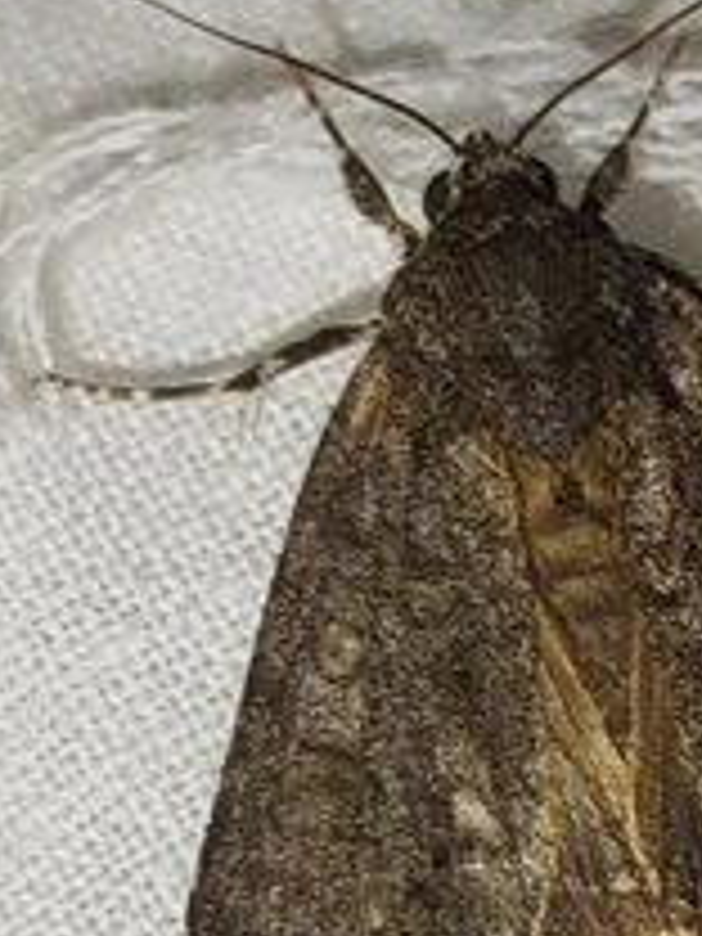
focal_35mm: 185
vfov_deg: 10.7
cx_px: 603
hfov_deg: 8.0
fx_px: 5002
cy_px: 693
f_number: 1.7
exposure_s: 1/50
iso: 64
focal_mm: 5.31
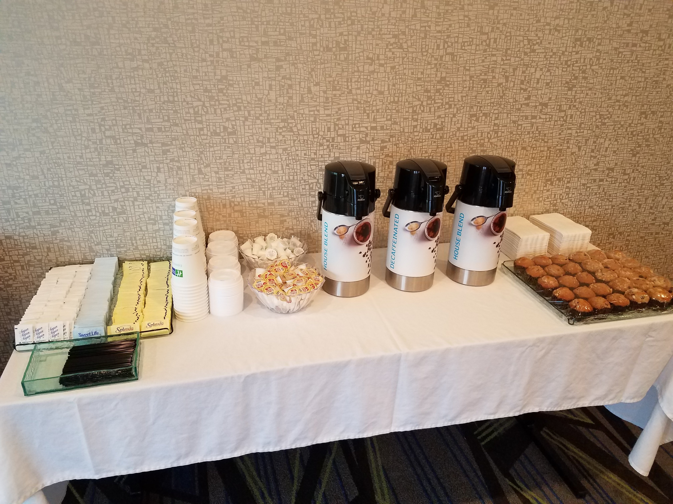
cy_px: 252
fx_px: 505
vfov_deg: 53.1
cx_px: 336
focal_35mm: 26
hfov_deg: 67.3
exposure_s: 1/60
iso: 160
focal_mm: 4.2
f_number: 1.7
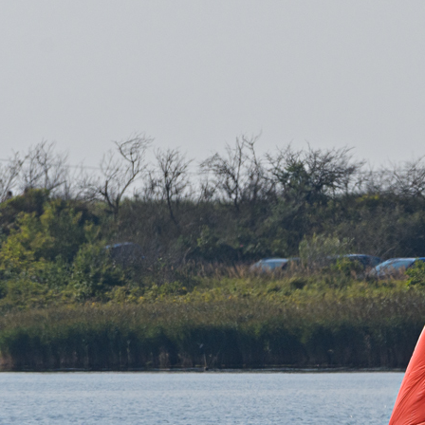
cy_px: 323
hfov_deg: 1.0
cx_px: 534
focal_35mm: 1709
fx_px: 23739
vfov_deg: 1.0
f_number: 9
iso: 200
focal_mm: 500
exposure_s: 1/800
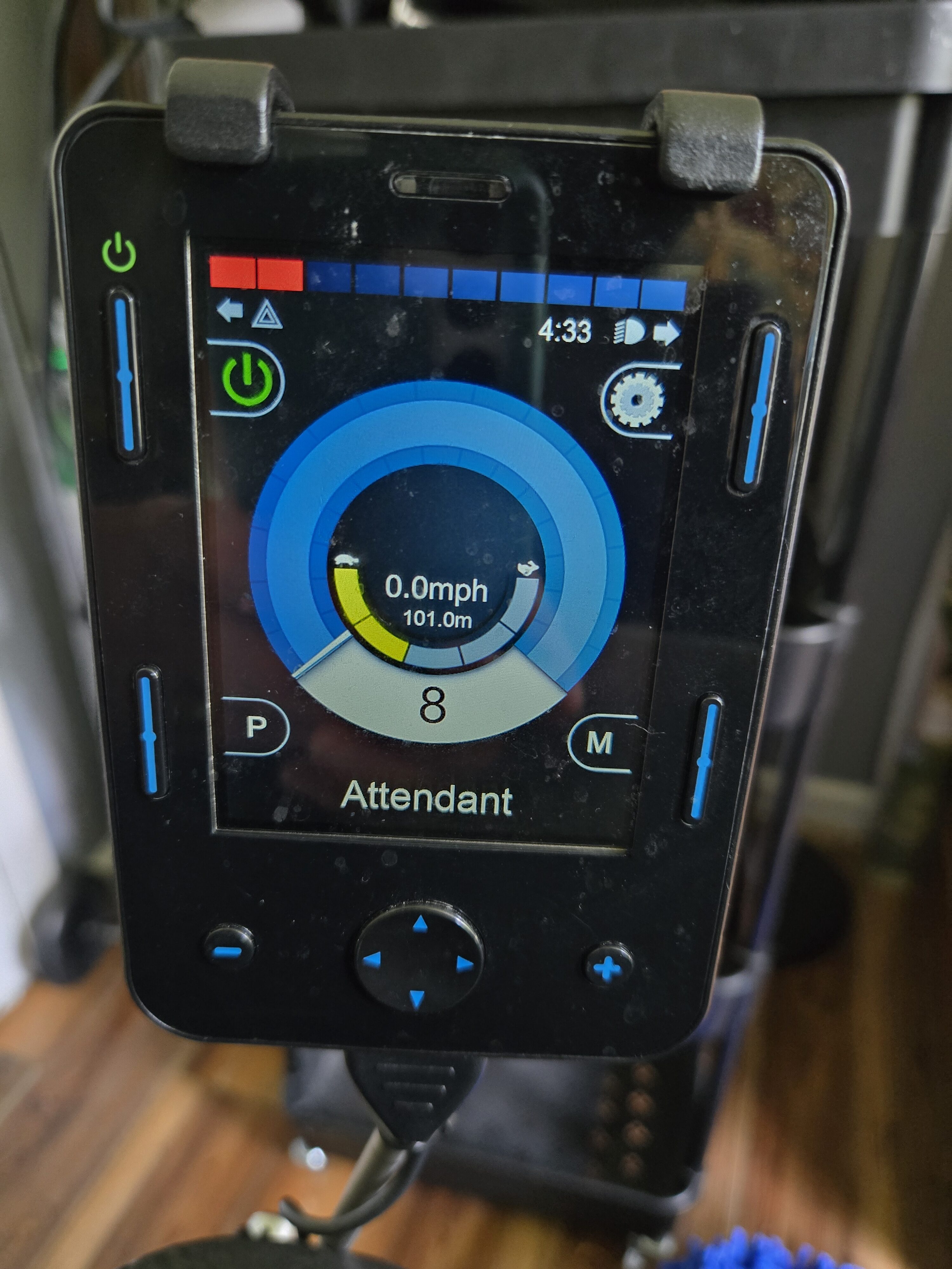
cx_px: 476
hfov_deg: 58.9
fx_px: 843
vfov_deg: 73.9
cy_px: 634
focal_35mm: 23
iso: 640
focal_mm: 5.4
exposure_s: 1/60
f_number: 1.8
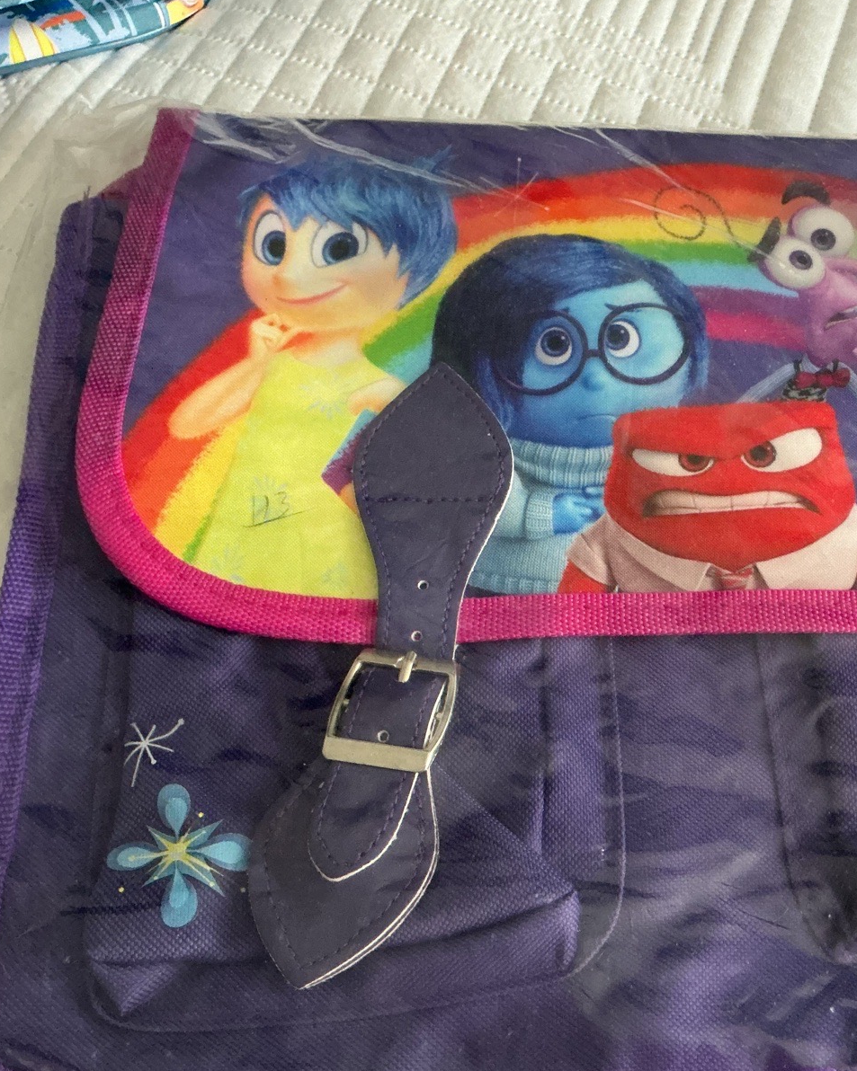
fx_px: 1205
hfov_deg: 38.0
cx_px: 657
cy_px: 535
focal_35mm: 38
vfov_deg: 47.9
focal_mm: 3
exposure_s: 1/60
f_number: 1.8
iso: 200
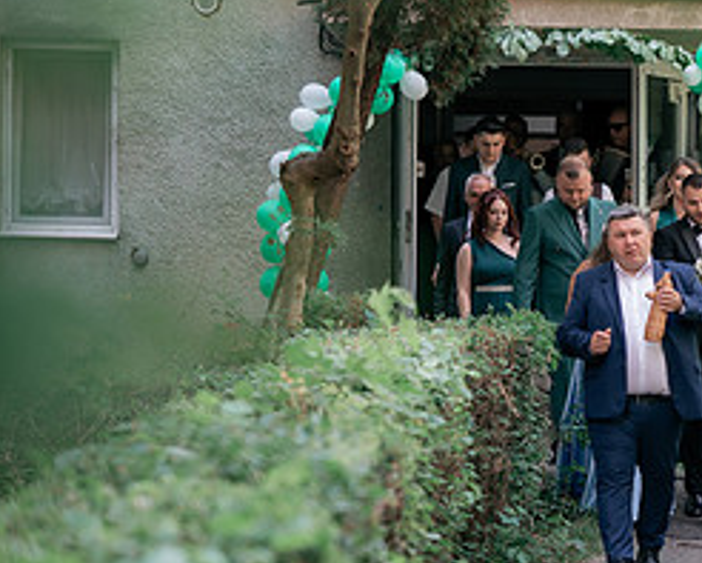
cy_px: 440
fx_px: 3908
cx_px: 731
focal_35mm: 188
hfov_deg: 10.2
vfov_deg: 8.2
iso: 320
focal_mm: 85
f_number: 2.8
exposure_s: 1/320
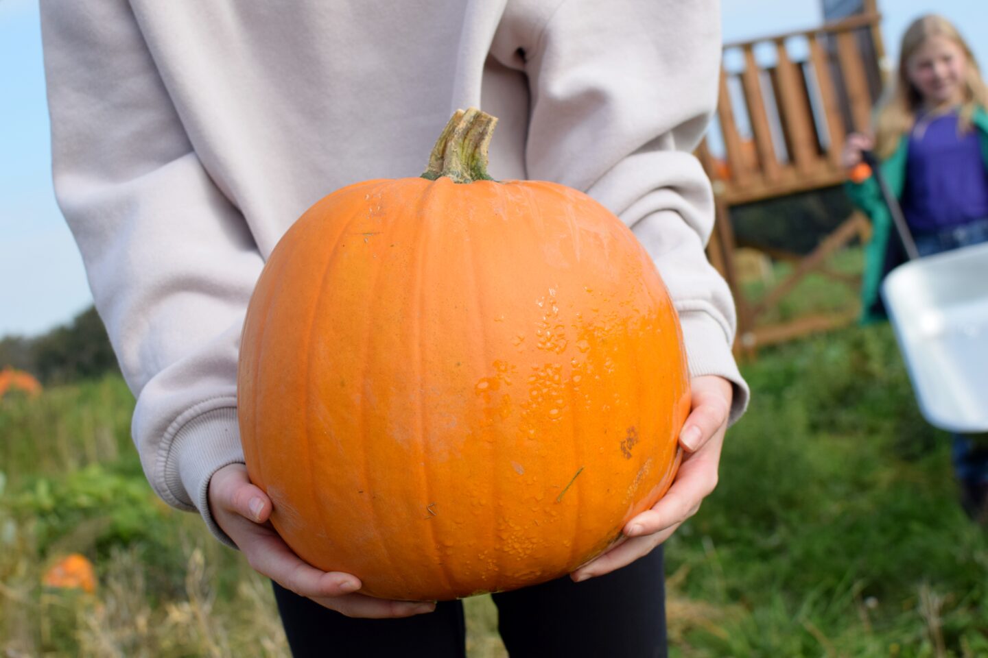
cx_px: 494
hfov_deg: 37.9
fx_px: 1441
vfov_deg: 25.8
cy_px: 329
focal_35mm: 52
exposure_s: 1/1250
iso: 400
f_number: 5.6
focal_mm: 35
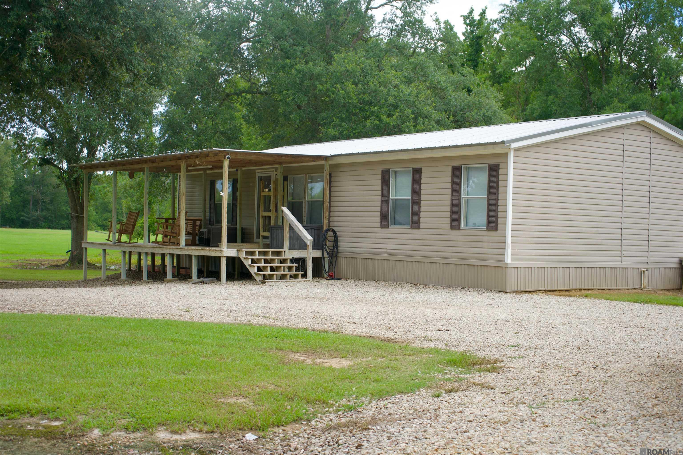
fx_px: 911
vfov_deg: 28.1
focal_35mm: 48
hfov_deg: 41.1
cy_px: 228
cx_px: 342
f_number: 5
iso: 160
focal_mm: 48
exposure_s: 1/200
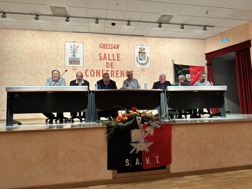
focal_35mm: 24
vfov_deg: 56.8
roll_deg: +1.8
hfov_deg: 71.6
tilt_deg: +4.1
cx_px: 126
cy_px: 94
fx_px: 175
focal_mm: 6.86
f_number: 1.78
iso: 160
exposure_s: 1/50
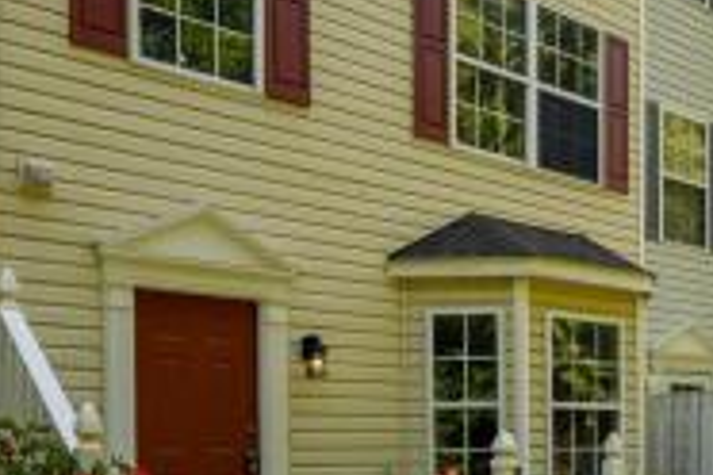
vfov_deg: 27.9
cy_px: 23
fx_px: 911
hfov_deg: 41.8
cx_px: 510
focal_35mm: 46
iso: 320
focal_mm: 19
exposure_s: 1/320
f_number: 16
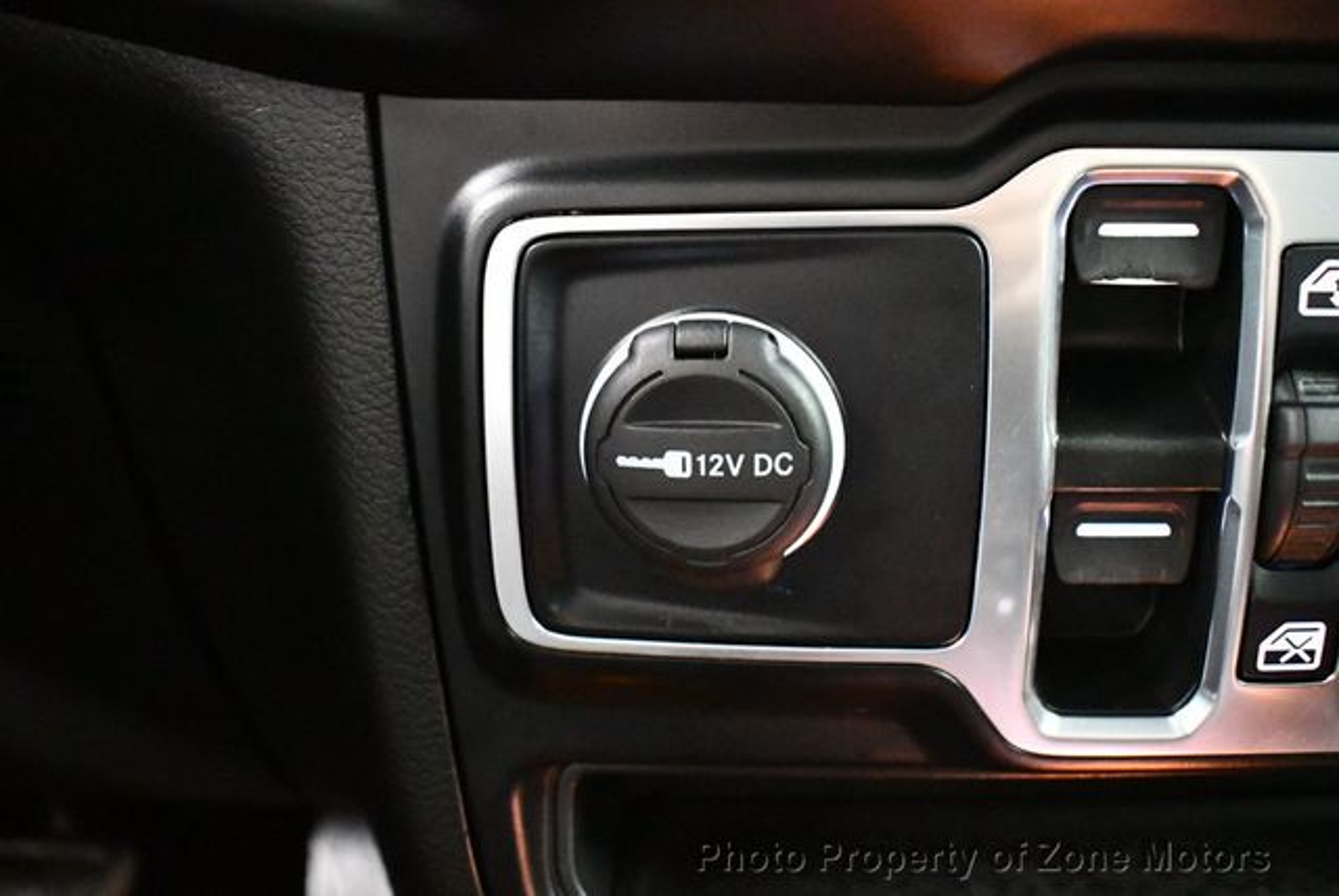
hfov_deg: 53.1
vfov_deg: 36.9
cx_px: 670
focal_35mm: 36
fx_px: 1340
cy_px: 448
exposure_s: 1/20
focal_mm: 18
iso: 12800
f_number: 3.5
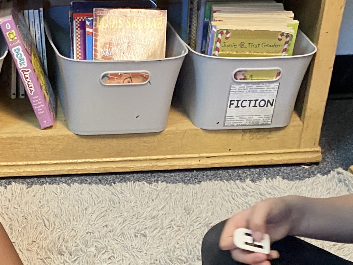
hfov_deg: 22.8
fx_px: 857
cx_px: 48
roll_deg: +0.3
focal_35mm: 84
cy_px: 351
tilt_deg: -35.9
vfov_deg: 16.5
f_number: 1.8
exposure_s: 1/40
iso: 400
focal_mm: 4.25
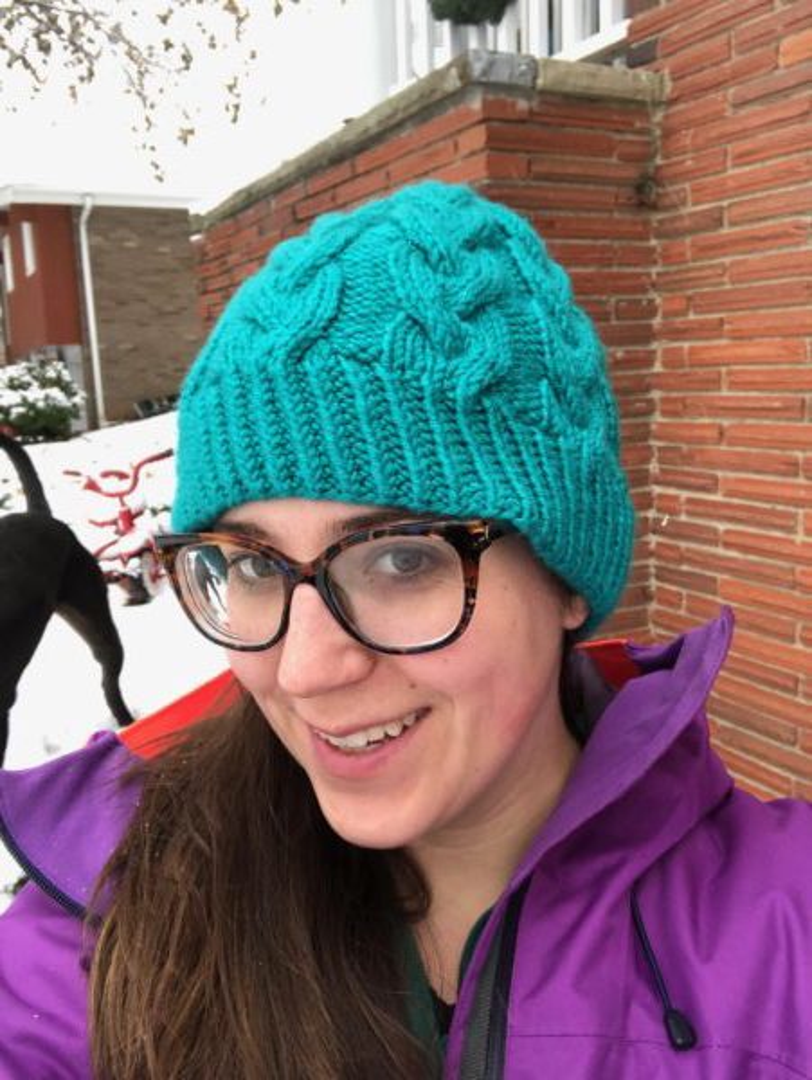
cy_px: 540
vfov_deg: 56.8
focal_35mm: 32
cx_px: 406
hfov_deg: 44.2
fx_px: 999
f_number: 2.2
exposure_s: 1/120
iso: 100
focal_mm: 2.87
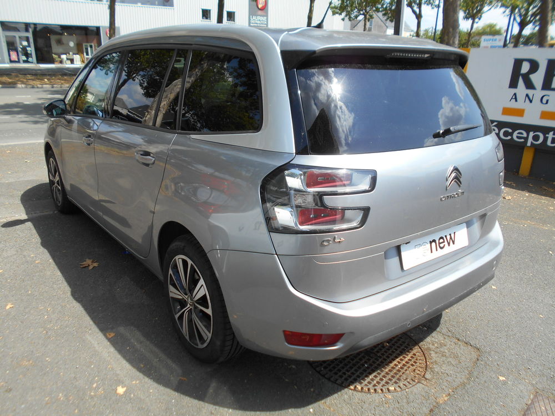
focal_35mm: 26
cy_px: 208
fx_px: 417
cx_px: 278
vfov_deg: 53.1
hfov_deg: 67.3
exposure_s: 1/500
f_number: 3.2
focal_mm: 4.6
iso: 80
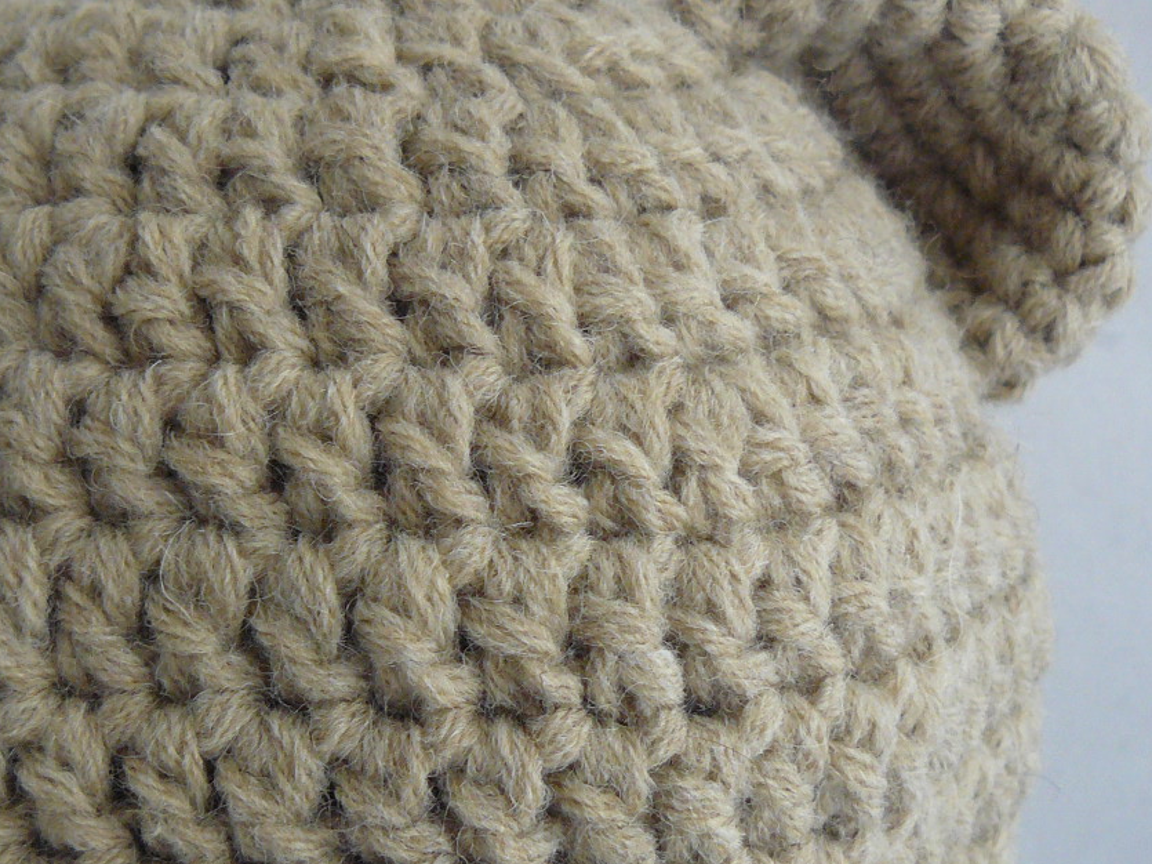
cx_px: 385
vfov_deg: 21.3
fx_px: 2296
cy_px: 530
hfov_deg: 28.0
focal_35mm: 69
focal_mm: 6
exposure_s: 1/30
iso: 160
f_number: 2.8
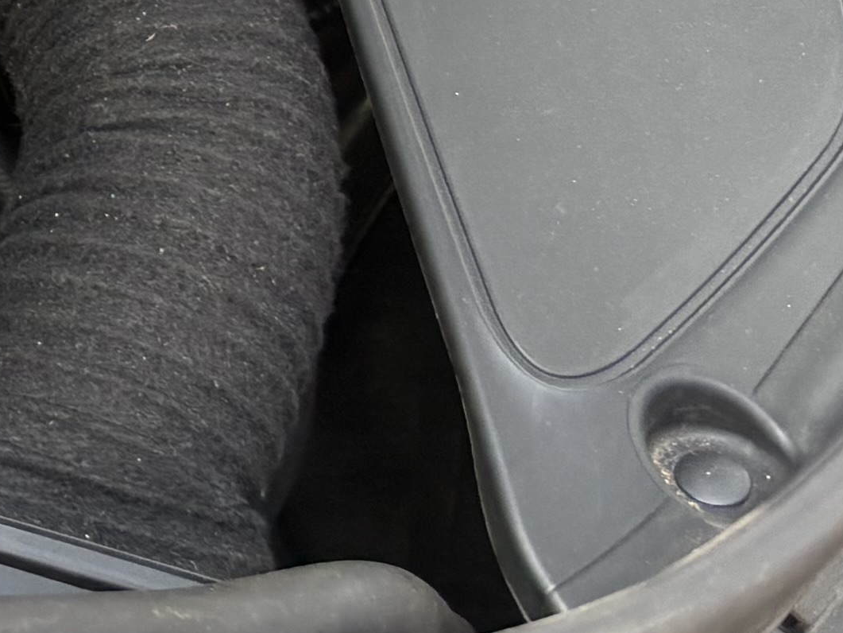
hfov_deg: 11.5
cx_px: -1212
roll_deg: -0.9
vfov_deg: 9.8
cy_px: -643
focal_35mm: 140
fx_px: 3410
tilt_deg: -35.7
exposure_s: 1/172
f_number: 1.6
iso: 50
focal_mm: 5.96
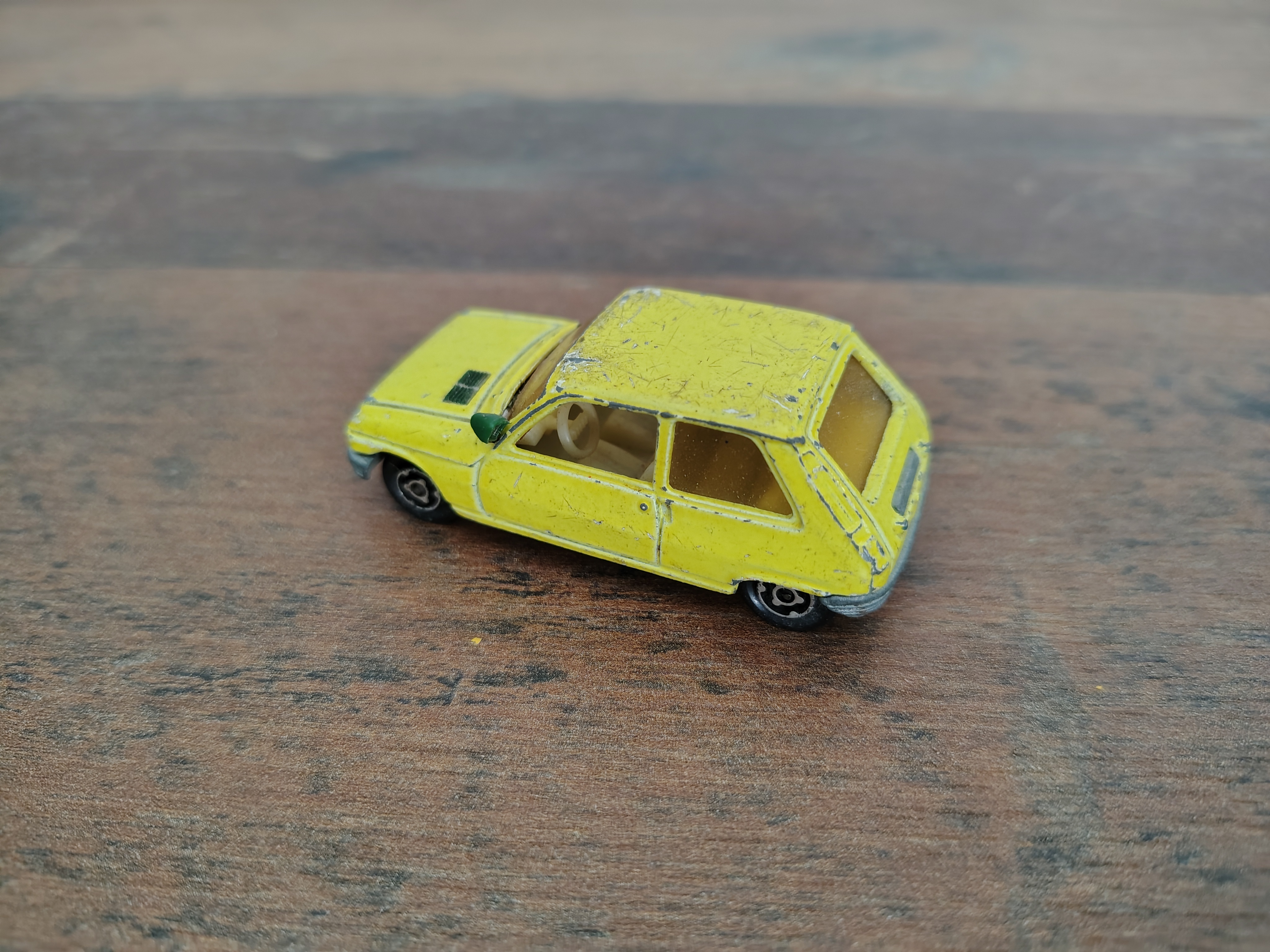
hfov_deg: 71.6
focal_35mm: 24
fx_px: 881
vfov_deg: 56.8
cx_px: 635
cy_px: 476
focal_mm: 5.56
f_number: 1.8
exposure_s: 1/50
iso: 639
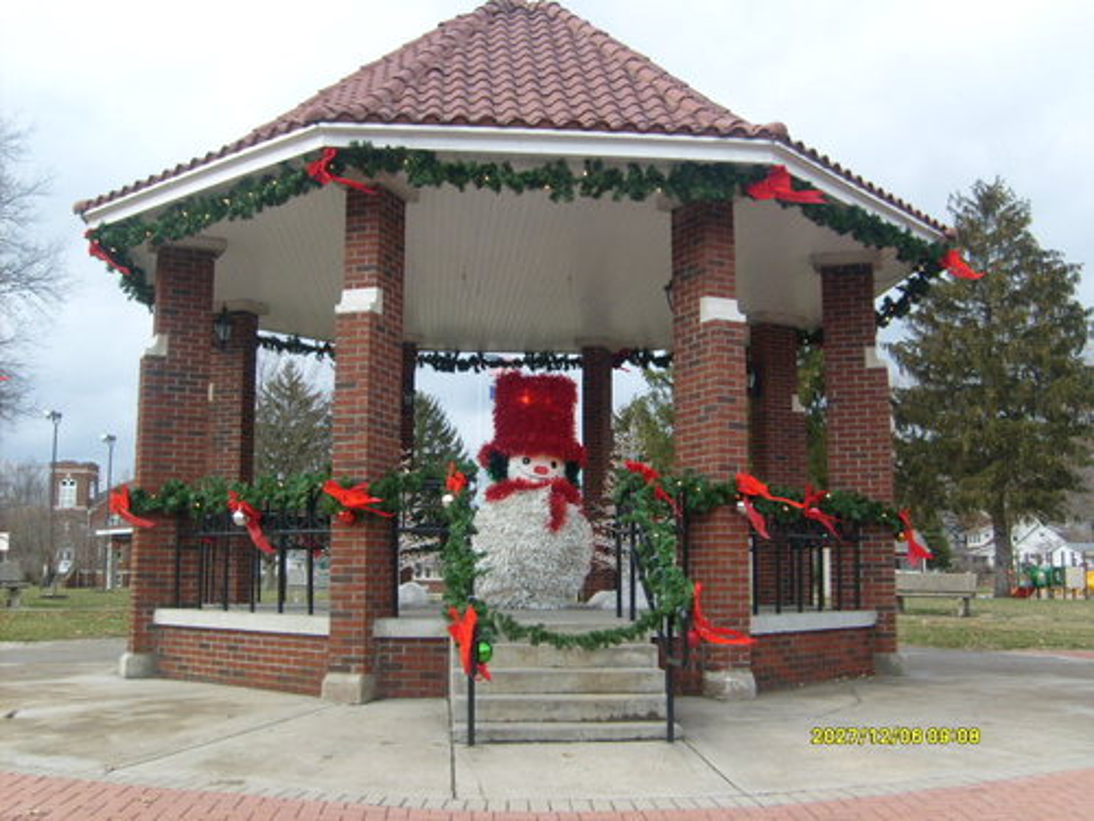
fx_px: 1106
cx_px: 547
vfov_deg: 40.7
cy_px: 410
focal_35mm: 35
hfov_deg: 52.6
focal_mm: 5.8
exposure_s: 1/90
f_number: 7.1
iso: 80
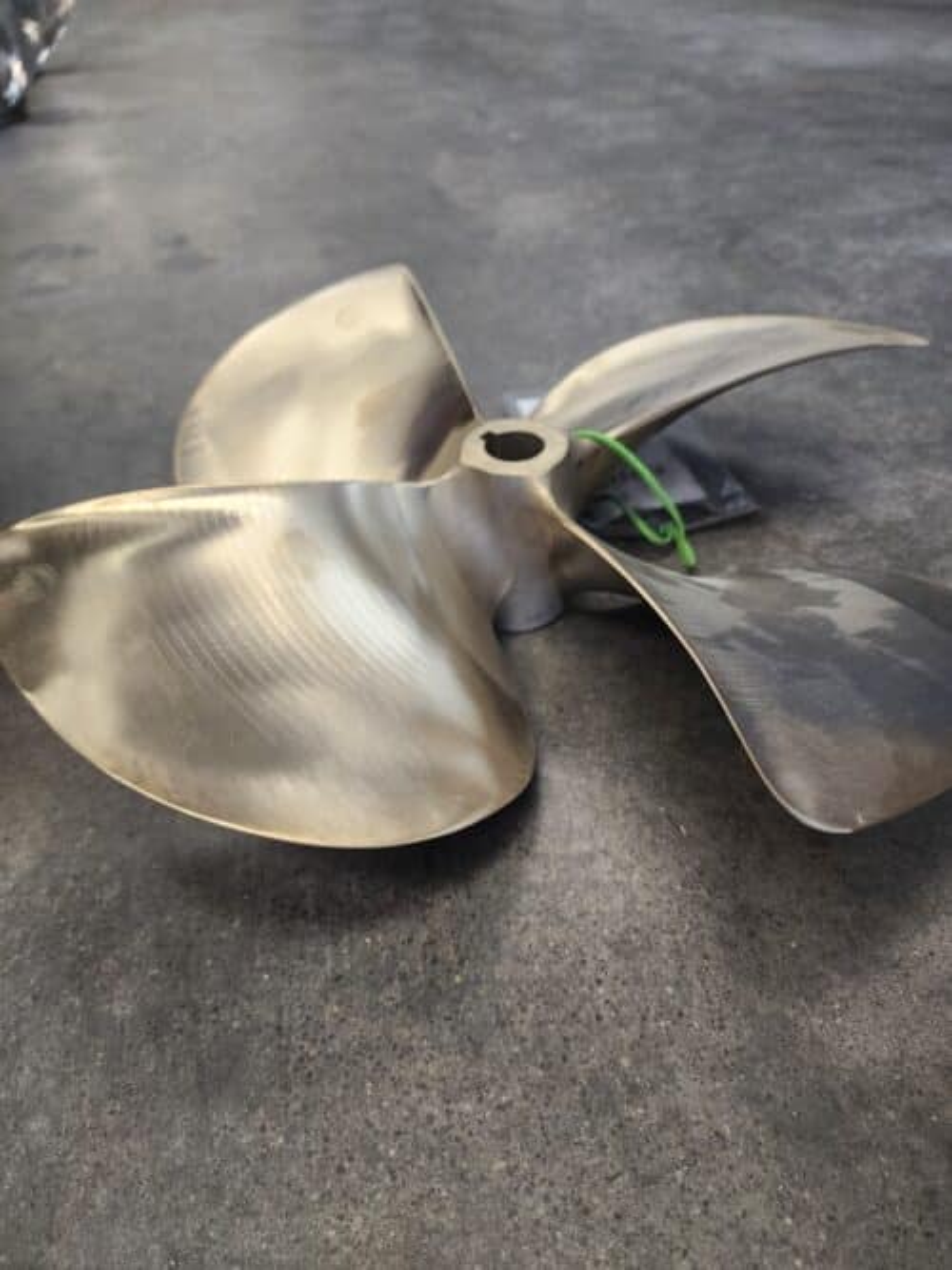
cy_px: 635
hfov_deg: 58.9
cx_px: 476
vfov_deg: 73.9
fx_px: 844
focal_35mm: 23
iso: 200
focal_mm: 6.4
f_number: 1.8
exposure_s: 1/120
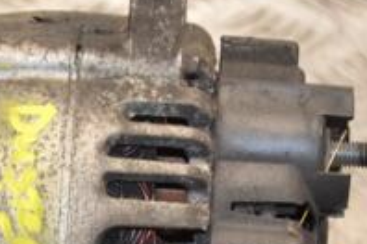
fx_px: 2691
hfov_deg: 7.8
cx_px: -19
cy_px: 285
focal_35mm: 264
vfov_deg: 5.2
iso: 800
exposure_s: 1/100
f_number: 5
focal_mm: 58
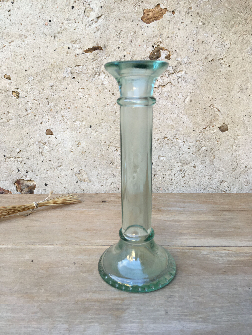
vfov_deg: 61.7
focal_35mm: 29
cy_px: 168
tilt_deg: -14.6
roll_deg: +0.3
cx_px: 126
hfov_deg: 48.2
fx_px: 281
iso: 32
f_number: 2.2
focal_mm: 4.15
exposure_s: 1/100
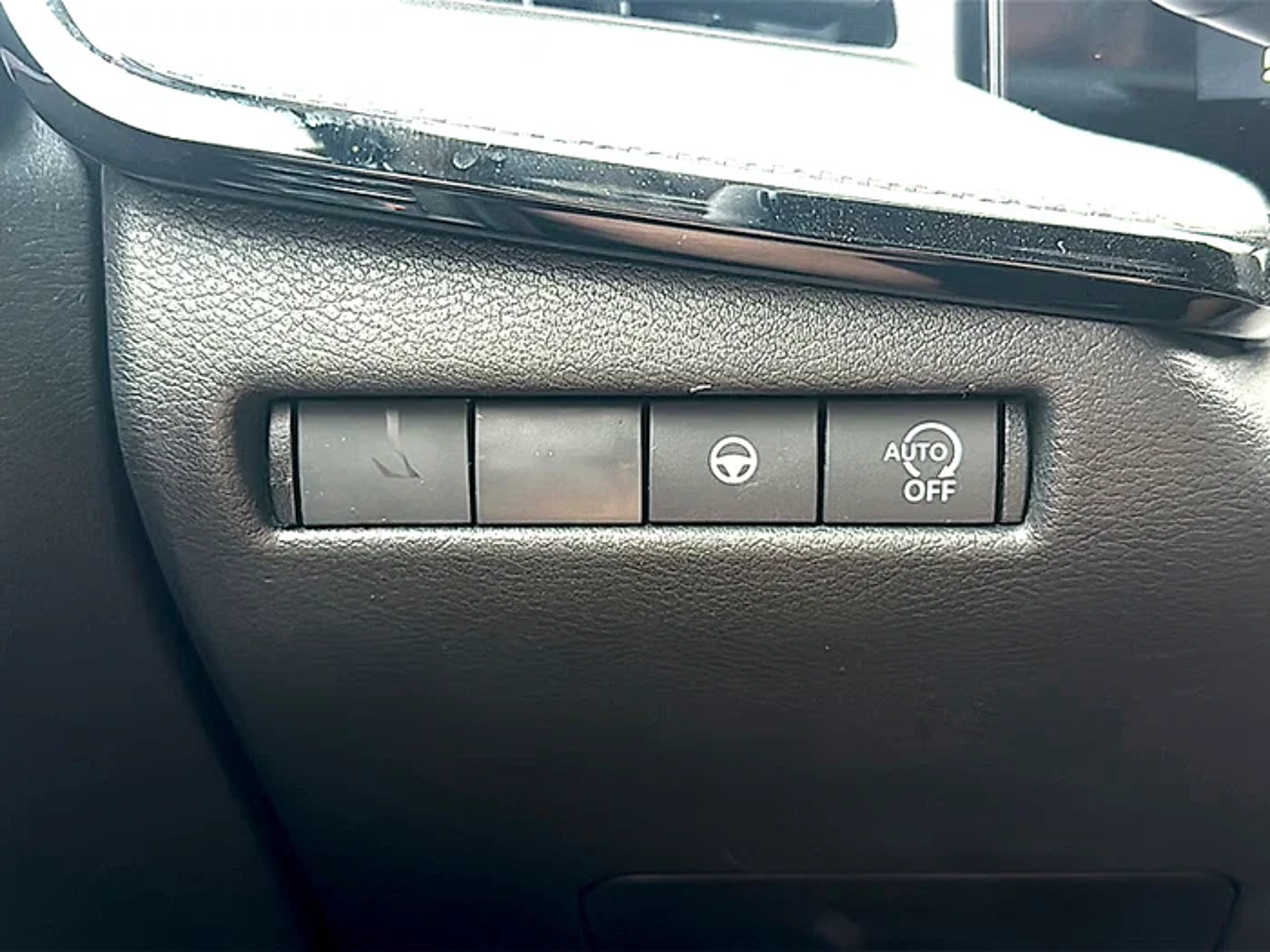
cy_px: 476
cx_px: 635
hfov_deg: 51.4
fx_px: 1321
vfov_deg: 39.7
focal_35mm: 36
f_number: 1.78
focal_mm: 6.86
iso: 250
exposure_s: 1/40
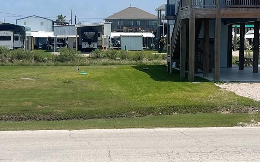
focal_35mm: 80
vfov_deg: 16.3
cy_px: 86
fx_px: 567
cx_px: 151
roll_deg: -1.1
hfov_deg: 25.8
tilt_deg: -5.6
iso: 32
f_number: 1.6
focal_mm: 5.1
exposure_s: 1/5376
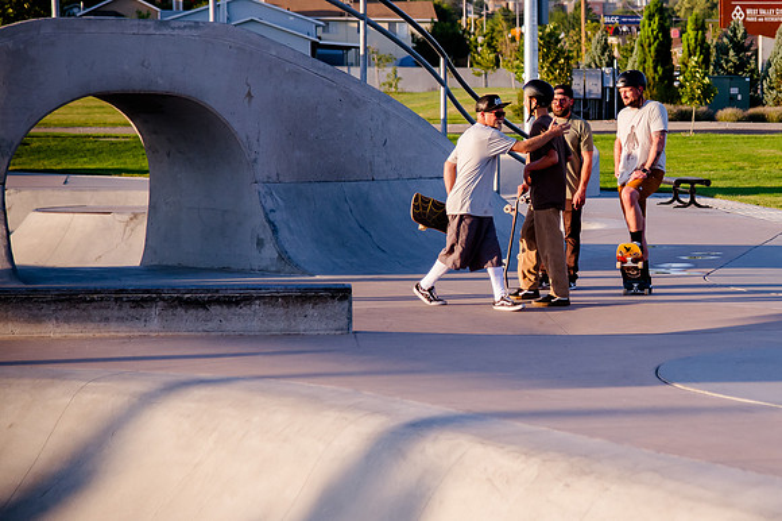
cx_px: 666
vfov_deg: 9.3
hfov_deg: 13.9
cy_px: 223
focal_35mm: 147
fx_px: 3182
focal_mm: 86
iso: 1000
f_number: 4
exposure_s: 1/3200
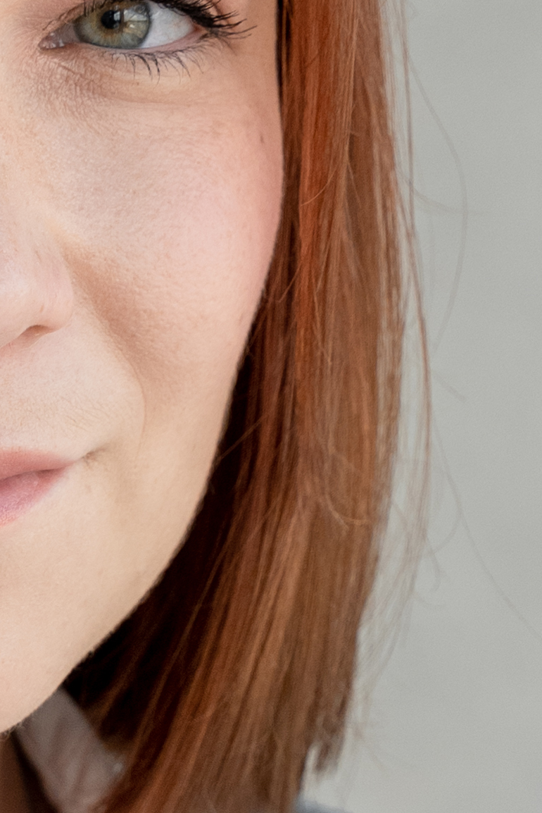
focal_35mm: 292
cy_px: 1070
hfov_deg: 4.7
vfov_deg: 7.0
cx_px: -280
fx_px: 6590
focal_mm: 56
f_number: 4.5
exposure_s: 1/250
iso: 640
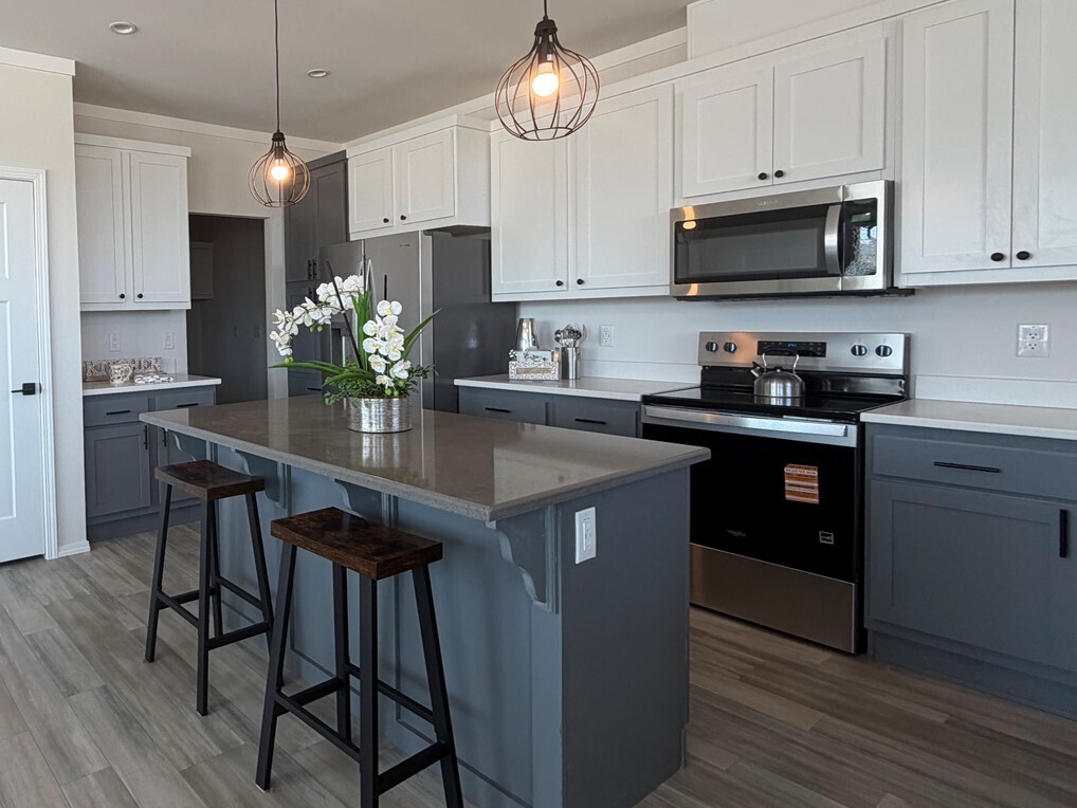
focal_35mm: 22
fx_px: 685
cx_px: 254
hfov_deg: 70.6
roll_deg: +1.7
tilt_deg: -2.4
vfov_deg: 60.8
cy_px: 341
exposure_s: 1/120
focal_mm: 2.22
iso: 100
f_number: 2.2
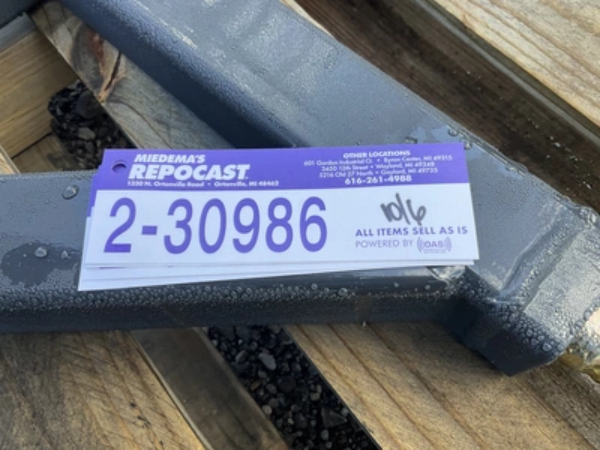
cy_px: 225
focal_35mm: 29
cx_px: 300
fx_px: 503
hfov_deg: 61.7
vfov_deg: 48.2
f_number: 1.8
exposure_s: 1/179
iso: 20
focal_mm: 3
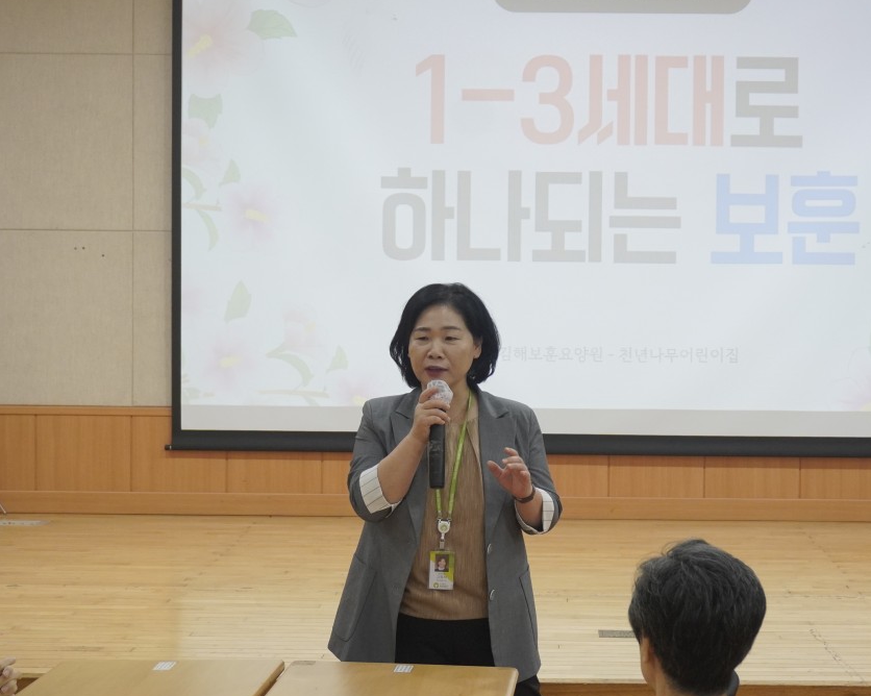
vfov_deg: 22.1
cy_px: 321
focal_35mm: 69
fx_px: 1778
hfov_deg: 27.4
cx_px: 549
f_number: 5
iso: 1250
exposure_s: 1/160
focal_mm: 32
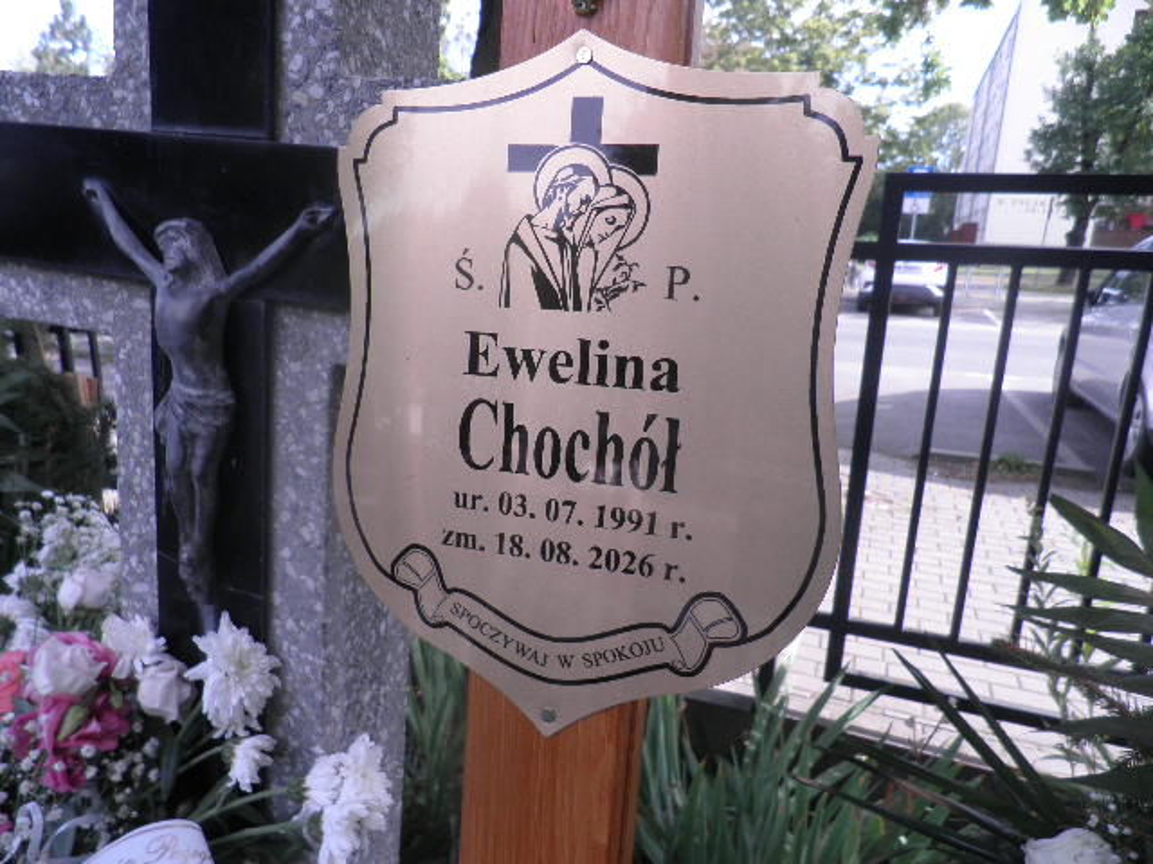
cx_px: 576
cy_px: 432
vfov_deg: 56.8
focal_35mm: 24
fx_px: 799
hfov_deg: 71.6
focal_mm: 4.3
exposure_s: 1/160
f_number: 3.3
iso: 64
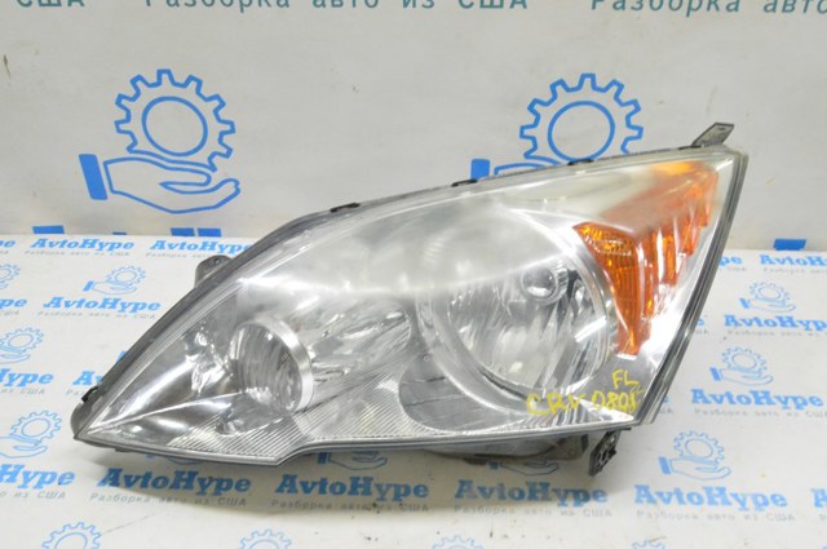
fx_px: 792
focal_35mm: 34
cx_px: 414
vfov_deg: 38.3
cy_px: 274
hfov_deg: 55.2
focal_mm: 23
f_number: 20
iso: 6400
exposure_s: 1/15
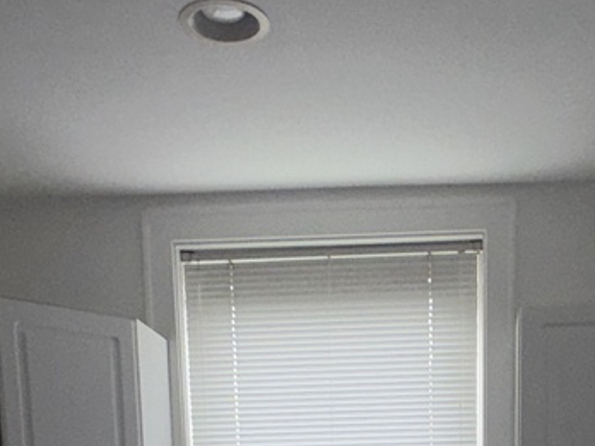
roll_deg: +1.2
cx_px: 405
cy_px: 736
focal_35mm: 58
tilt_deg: -11.0
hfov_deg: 32.9
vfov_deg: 20.2
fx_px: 997
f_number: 2.2
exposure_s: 1/121
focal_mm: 2.22
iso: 32
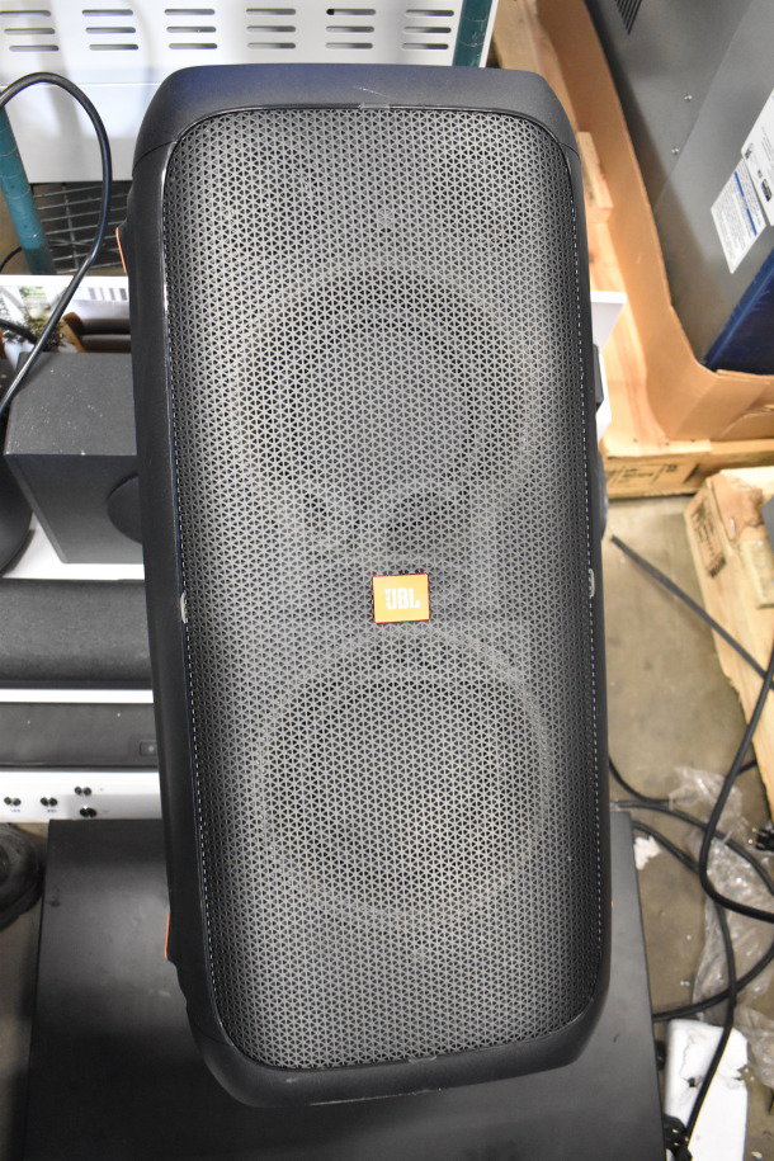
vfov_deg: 61.9
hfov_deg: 43.6
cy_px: 580
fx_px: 967
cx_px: 387
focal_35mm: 30
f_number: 3.8
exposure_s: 1/30
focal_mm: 20
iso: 3600
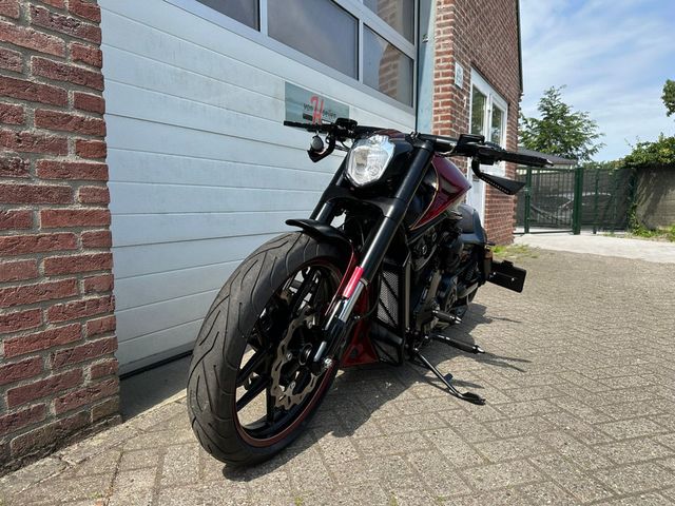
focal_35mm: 24
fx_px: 468
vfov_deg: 56.8
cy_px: 253
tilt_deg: -6.5
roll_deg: +0.6
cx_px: 338
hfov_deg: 71.6
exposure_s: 1/2882
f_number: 1.78
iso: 80
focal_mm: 6.86
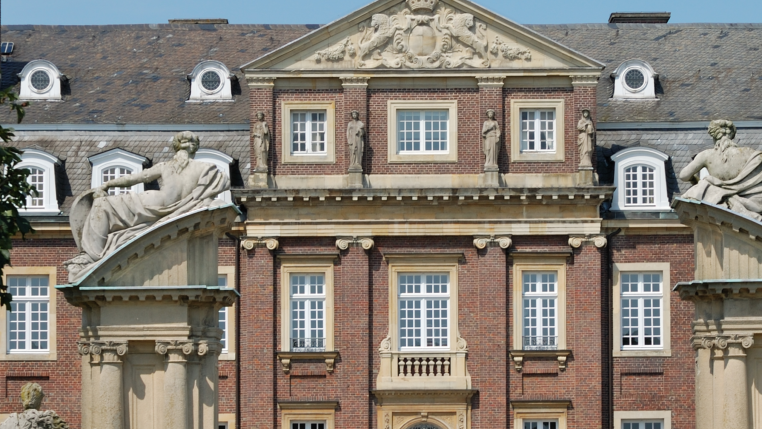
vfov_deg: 6.5
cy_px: 295
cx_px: 421
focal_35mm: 187
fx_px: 3778
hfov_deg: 11.5
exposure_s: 1/320
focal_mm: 62
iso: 100
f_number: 7.1
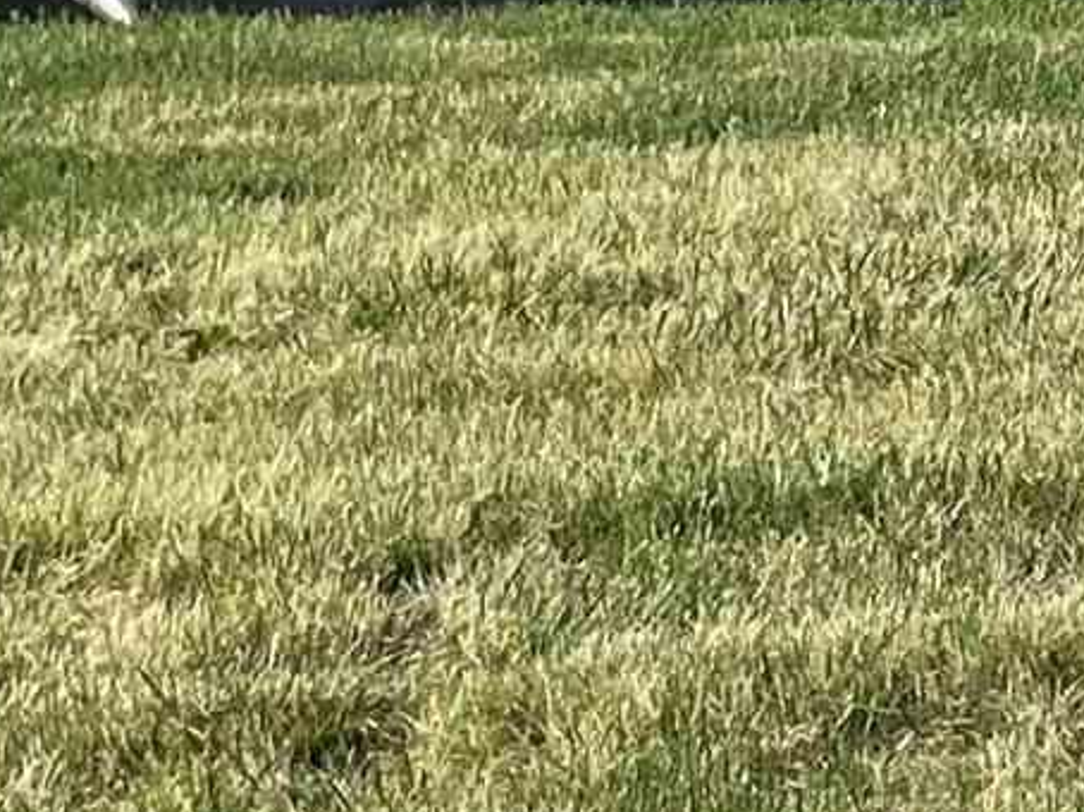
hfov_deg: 11.0
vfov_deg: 8.3
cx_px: 1344
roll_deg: -0.4
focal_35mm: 176
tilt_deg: +0.8
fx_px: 5509
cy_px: -186
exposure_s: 1/3125
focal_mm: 4.2
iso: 32
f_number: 1.6
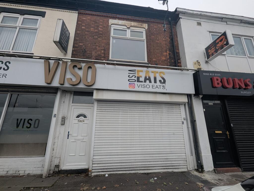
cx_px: 127
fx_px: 96
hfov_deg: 106.1
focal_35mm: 13
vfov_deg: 90.1
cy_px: 96
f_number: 2.2
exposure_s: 1/420
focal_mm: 1.95
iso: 49
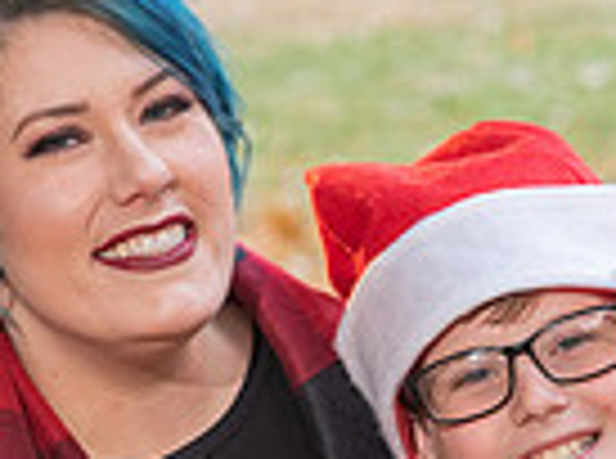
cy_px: 412
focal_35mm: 355
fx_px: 6301
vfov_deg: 4.2
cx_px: 652
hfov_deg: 5.6
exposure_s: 1/200
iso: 640
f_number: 5
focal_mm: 85
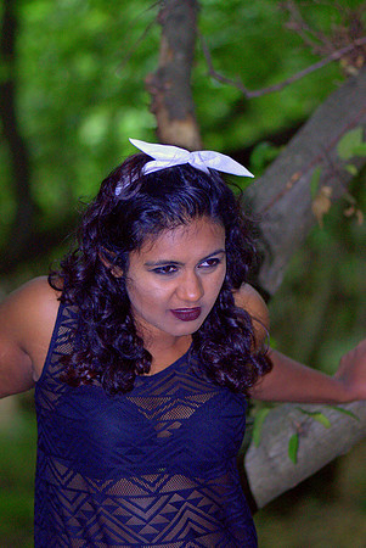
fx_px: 2282
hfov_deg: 9.2
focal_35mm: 150
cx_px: 183
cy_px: 274
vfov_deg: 13.7
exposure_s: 1/60
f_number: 2.8
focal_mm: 100
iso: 800
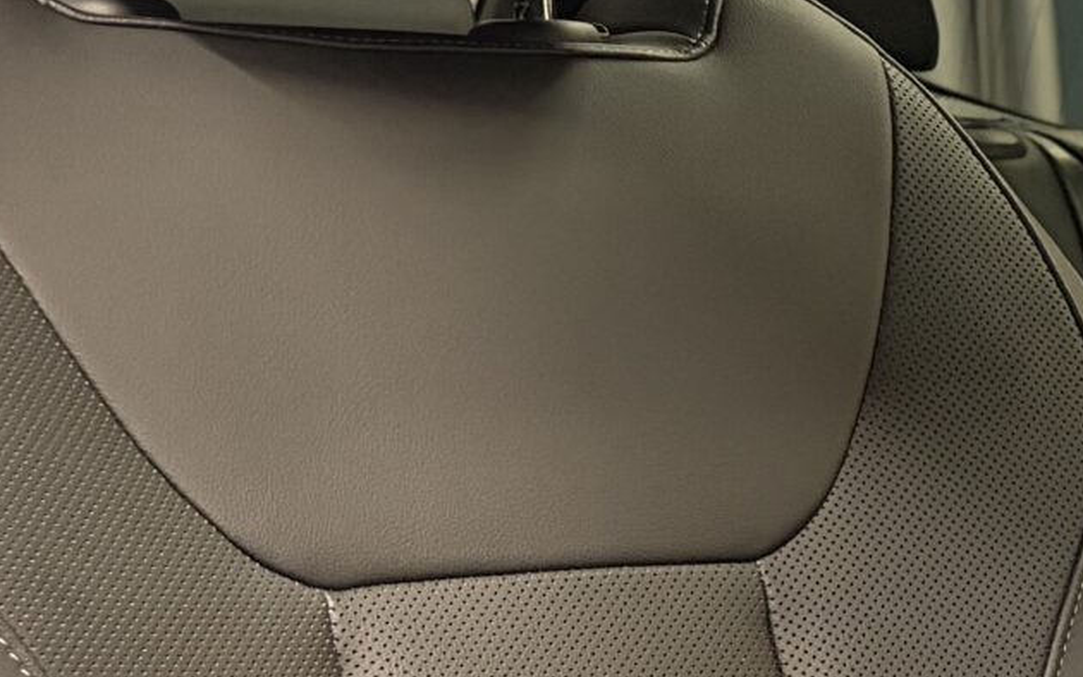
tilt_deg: -7.7
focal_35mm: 112
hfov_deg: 16.7
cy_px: 737
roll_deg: -0.1
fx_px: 3306
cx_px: 1664
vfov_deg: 11.5
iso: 500
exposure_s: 1/49
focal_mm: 5.96
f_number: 1.6
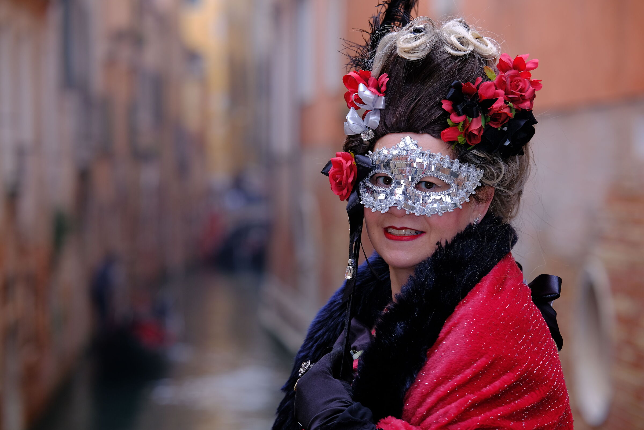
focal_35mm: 113
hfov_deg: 18.1
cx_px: 322
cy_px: 215
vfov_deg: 12.1
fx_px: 2021
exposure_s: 1/250
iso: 160
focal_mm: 75
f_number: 2.5
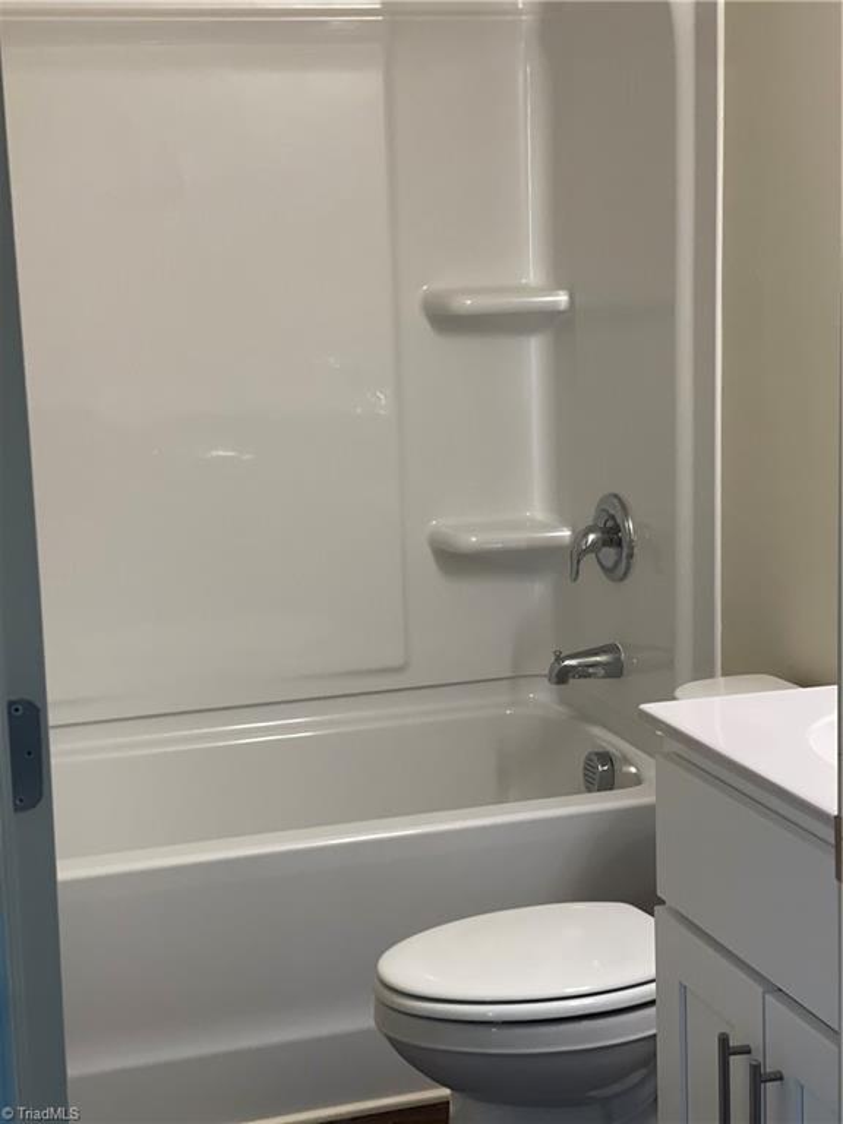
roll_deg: +2.0
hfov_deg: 22.9
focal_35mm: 64
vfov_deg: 30.3
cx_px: 422
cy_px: 562
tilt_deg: -9.2
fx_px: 2078
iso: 160
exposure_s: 1/120
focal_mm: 7.5
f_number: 2.2
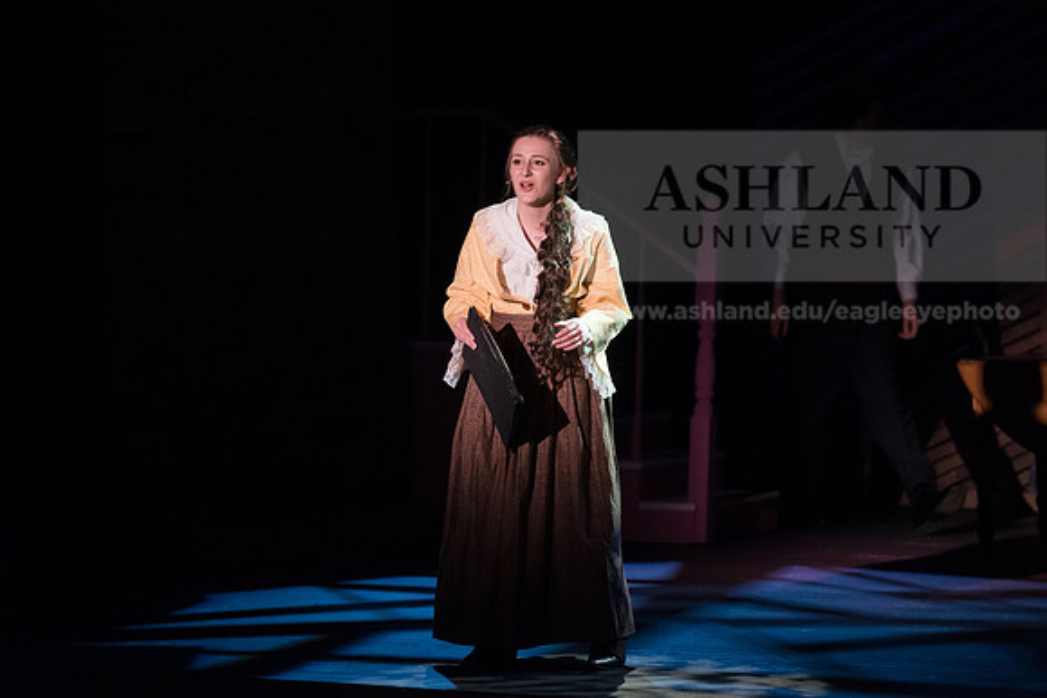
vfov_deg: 7.0
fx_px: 5672
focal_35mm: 195
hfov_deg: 10.5
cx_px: 524
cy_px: 349
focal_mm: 195
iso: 4000
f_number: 2.8
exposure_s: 1/320
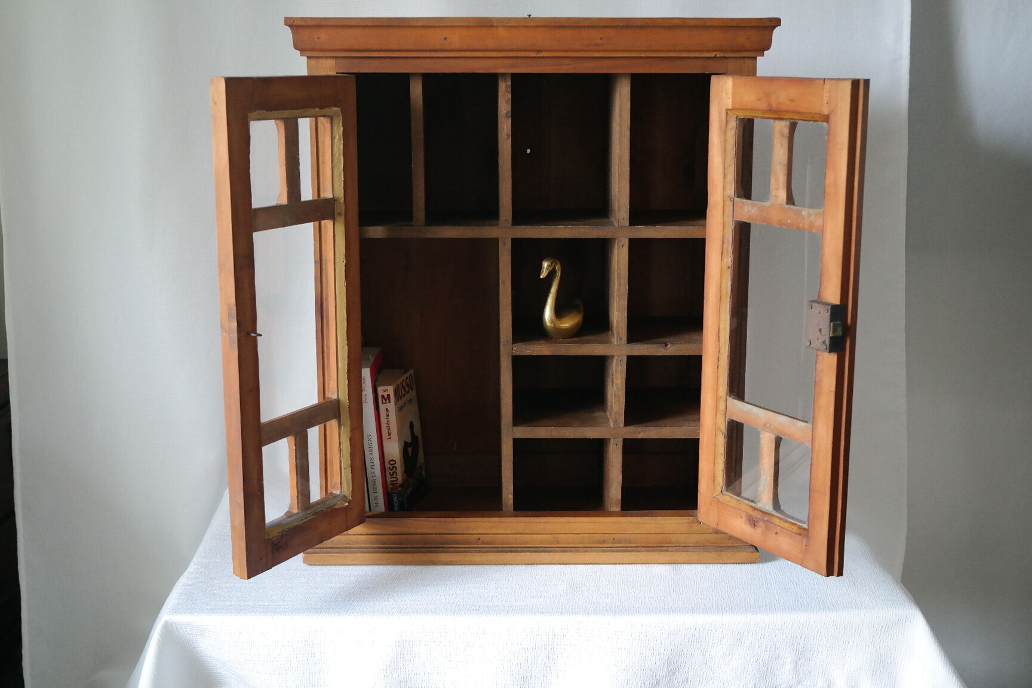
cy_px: 344
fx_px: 1405
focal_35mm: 49
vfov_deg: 27.5
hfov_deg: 40.3
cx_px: 516
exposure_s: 1/30
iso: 1600
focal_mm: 32
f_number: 6.3
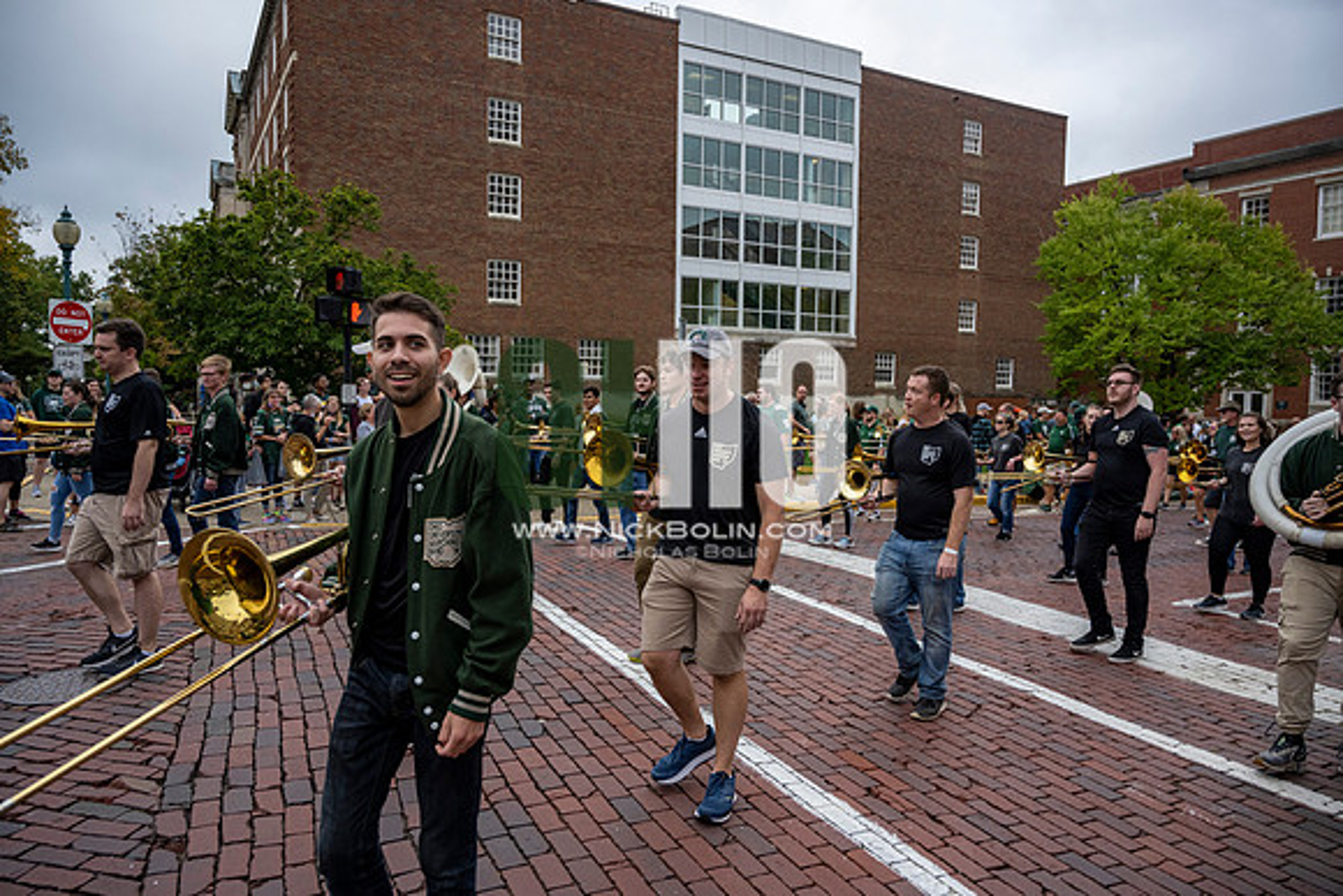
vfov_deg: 53.2
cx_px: 672
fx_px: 896
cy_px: 448
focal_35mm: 24
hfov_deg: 73.7
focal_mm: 24
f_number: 4
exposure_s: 1/1600
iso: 640
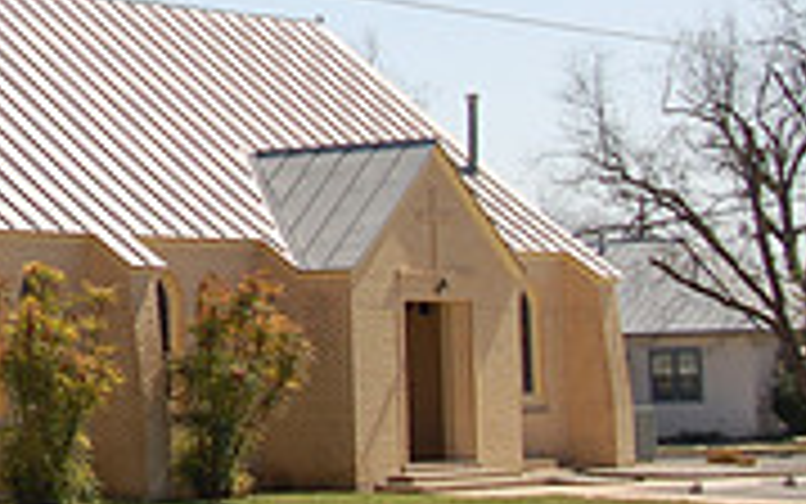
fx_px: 3054
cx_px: -365
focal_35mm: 139
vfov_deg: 9.3
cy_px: -130
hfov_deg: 14.2
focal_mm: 28
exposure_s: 1/400
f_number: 10
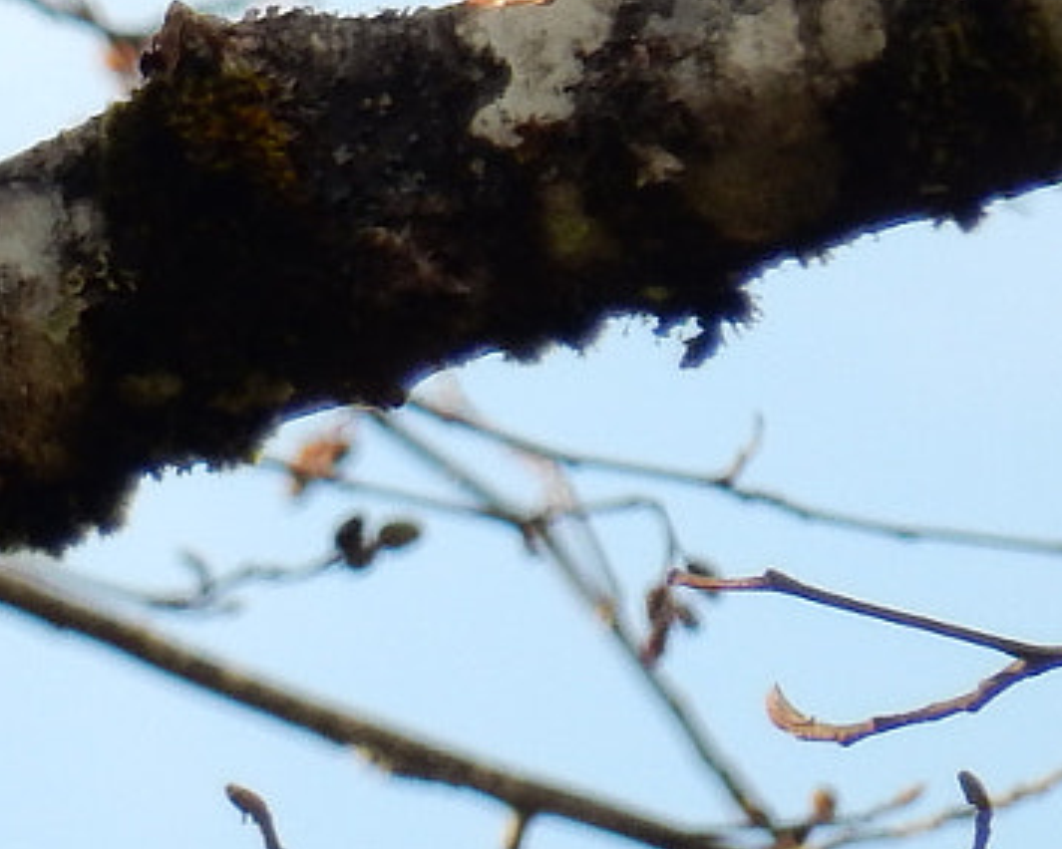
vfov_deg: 0.6
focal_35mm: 2771
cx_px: -721
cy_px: -598
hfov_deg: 0.7
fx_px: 87096
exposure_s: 1/100
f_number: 6.4
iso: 125
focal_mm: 112.2
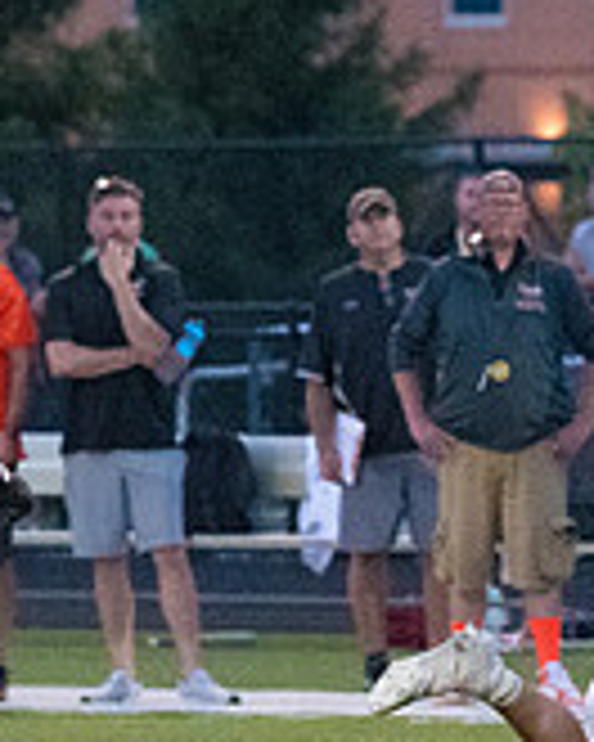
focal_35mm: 987
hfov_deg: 1.6
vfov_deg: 2.0
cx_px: 950
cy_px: 630
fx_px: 21689
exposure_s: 1/1250
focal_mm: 200
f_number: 5
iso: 8000
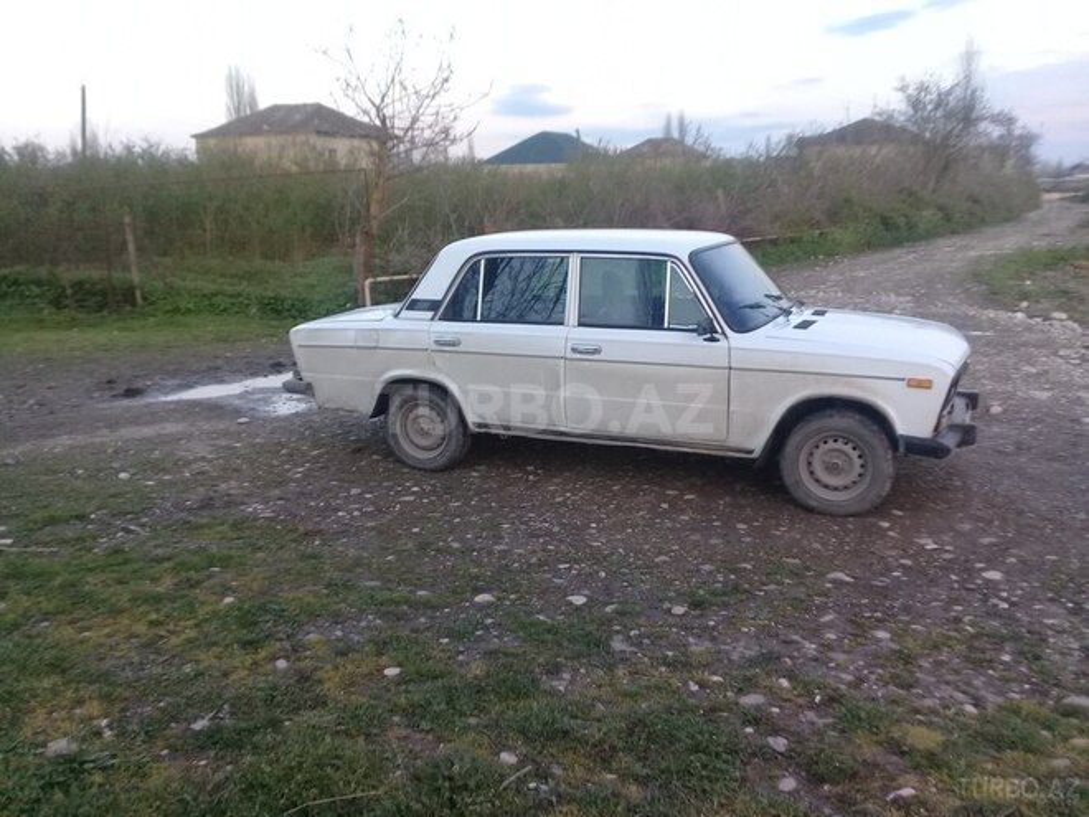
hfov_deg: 58.4
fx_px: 975
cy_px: 408
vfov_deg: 45.4
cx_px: 544
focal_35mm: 31
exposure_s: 1/50
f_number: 2.2
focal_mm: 3.3
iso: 64
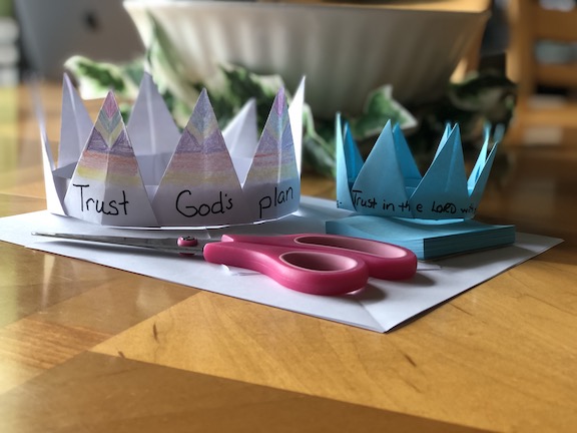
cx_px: 288
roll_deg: -1.3
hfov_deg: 33.8
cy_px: 216
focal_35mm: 57
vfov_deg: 25.7
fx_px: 950
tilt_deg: -12.9
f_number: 2.8
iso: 40
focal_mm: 6.6
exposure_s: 1/30
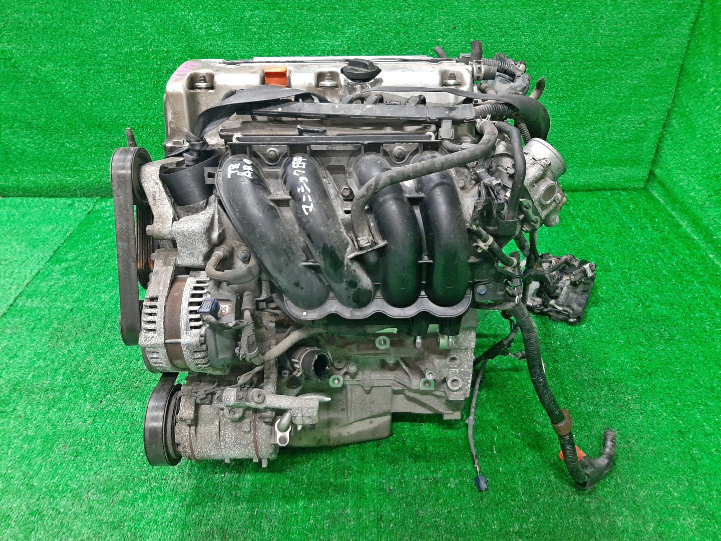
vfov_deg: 53.1
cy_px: 270
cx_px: 360
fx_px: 542
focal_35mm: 26
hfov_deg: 67.3
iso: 246
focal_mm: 3.93
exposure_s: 1/50
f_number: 1.7
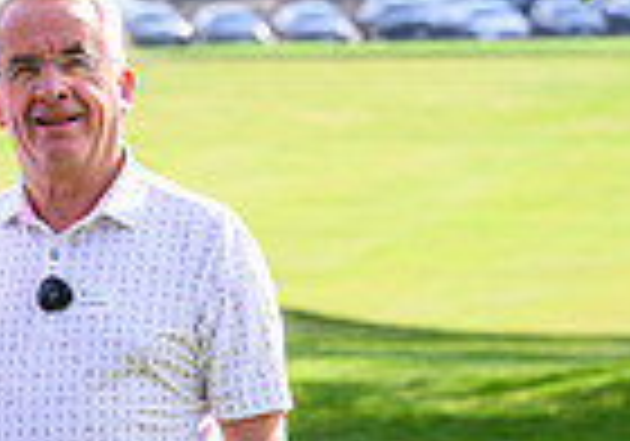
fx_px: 8602
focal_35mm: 484
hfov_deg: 4.1
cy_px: 470
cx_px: -634
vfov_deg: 2.9
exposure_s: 1/800
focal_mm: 110
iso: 500
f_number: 5.6
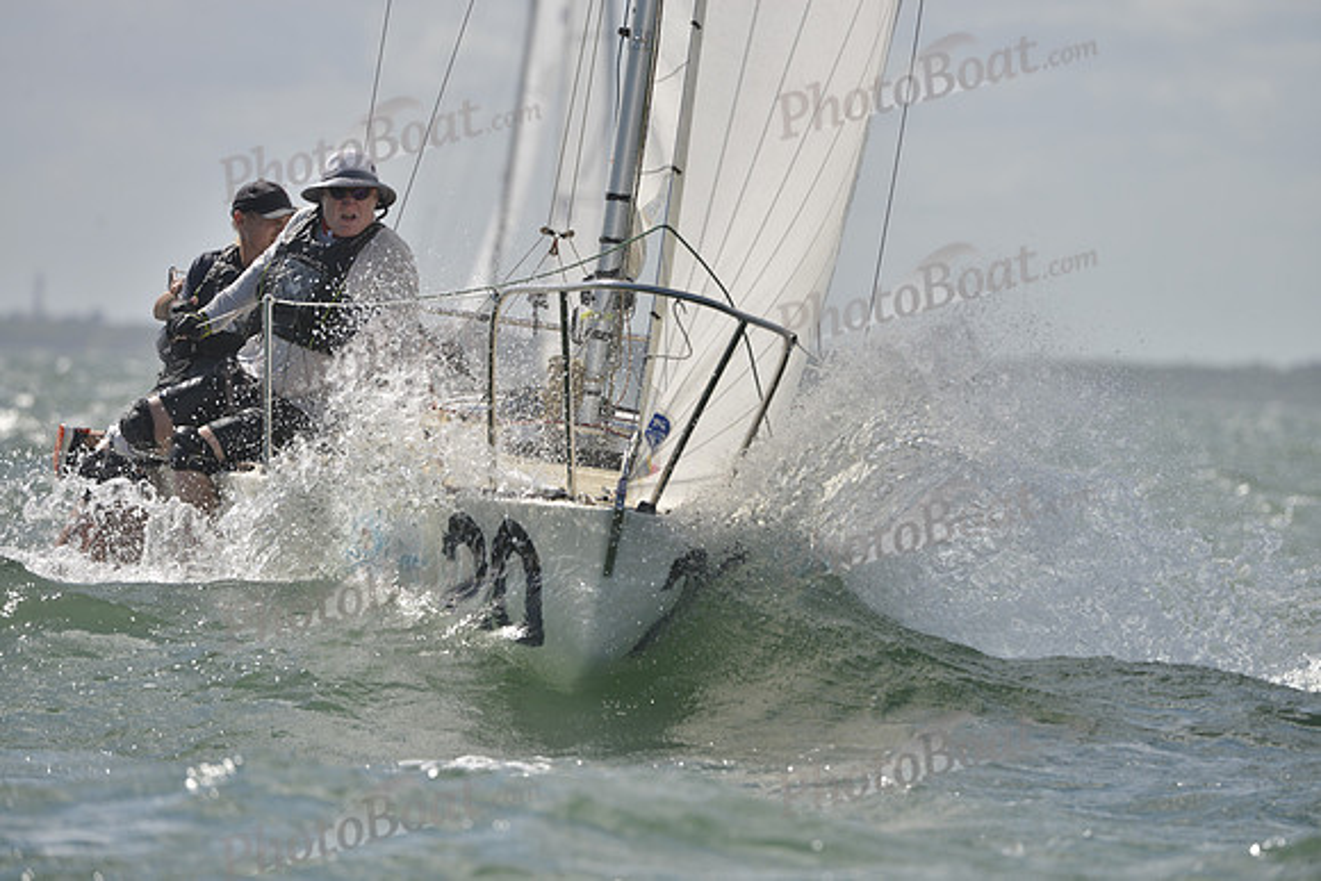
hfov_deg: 5.7
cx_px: 660
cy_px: 440
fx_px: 13212
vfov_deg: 3.8
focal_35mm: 360
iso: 280
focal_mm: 360
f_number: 6.3
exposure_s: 1/2000
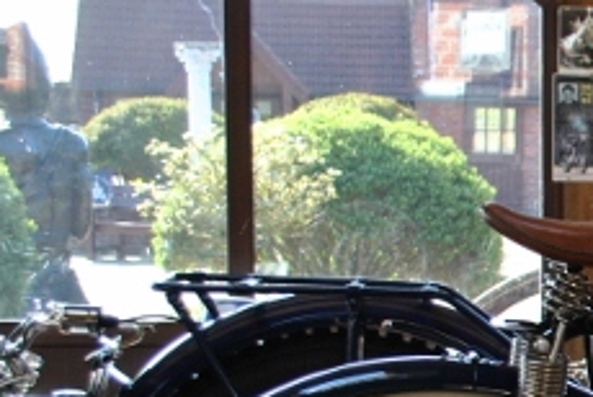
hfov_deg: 14.6
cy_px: 456
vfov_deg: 10.8
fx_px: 2062
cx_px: 1018
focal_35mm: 125
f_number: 4.5
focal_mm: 24
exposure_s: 1/80
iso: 200
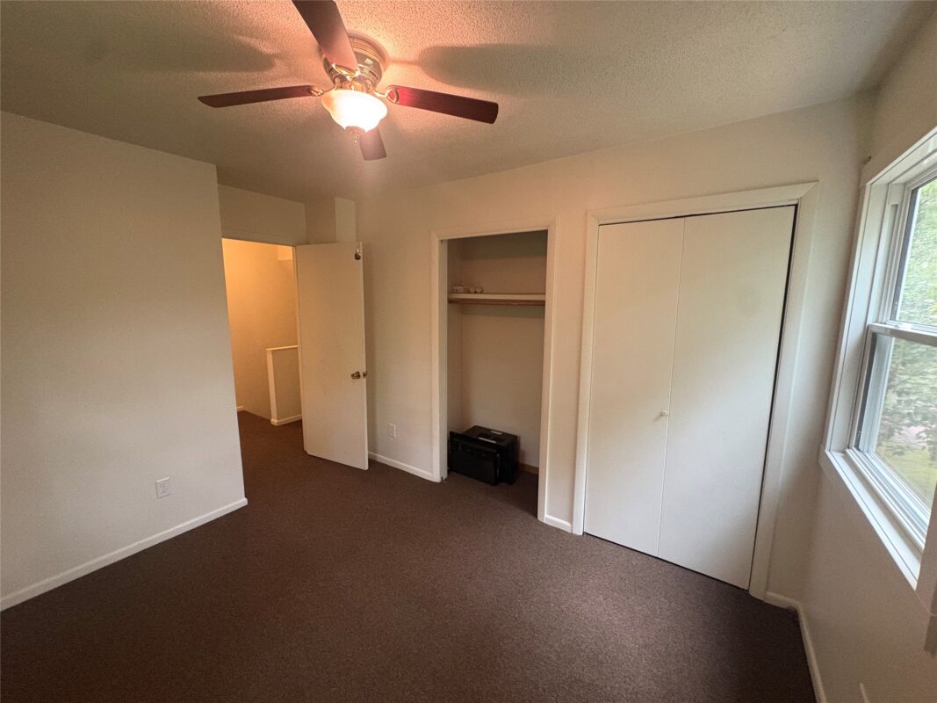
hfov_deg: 102.1
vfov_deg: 85.7
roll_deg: -0.6
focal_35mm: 14
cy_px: 352
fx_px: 379
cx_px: 468
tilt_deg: -7.9
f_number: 2.2
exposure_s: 1/60
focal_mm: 2.22
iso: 500
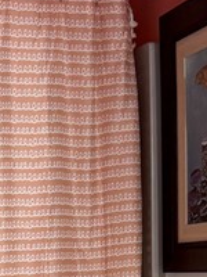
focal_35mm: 123
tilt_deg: -10.9
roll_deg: +4.7
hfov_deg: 12.0
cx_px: 33
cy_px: 496
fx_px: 981
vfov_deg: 14.2
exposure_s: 1/60
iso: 125
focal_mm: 6.76
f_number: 1.78
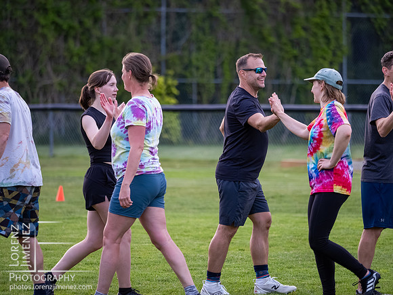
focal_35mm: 300
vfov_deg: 5.0
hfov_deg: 6.6
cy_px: 148
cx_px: 196
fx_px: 3406
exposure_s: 1/1000
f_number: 2.8
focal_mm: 150
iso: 2000
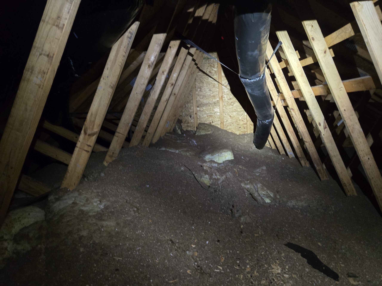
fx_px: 254
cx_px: 191
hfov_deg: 73.9
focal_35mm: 23
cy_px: 143
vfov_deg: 58.9
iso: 1600
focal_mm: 5.4
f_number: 1.8
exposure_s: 1/30
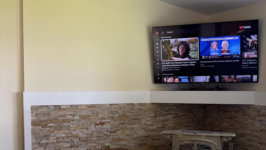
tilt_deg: -2.6
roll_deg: +0.9
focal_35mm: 52
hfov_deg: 39.8
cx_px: 122
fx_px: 367
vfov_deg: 22.9
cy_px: 104
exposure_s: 1/120
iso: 200
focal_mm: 5.96
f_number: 1.6
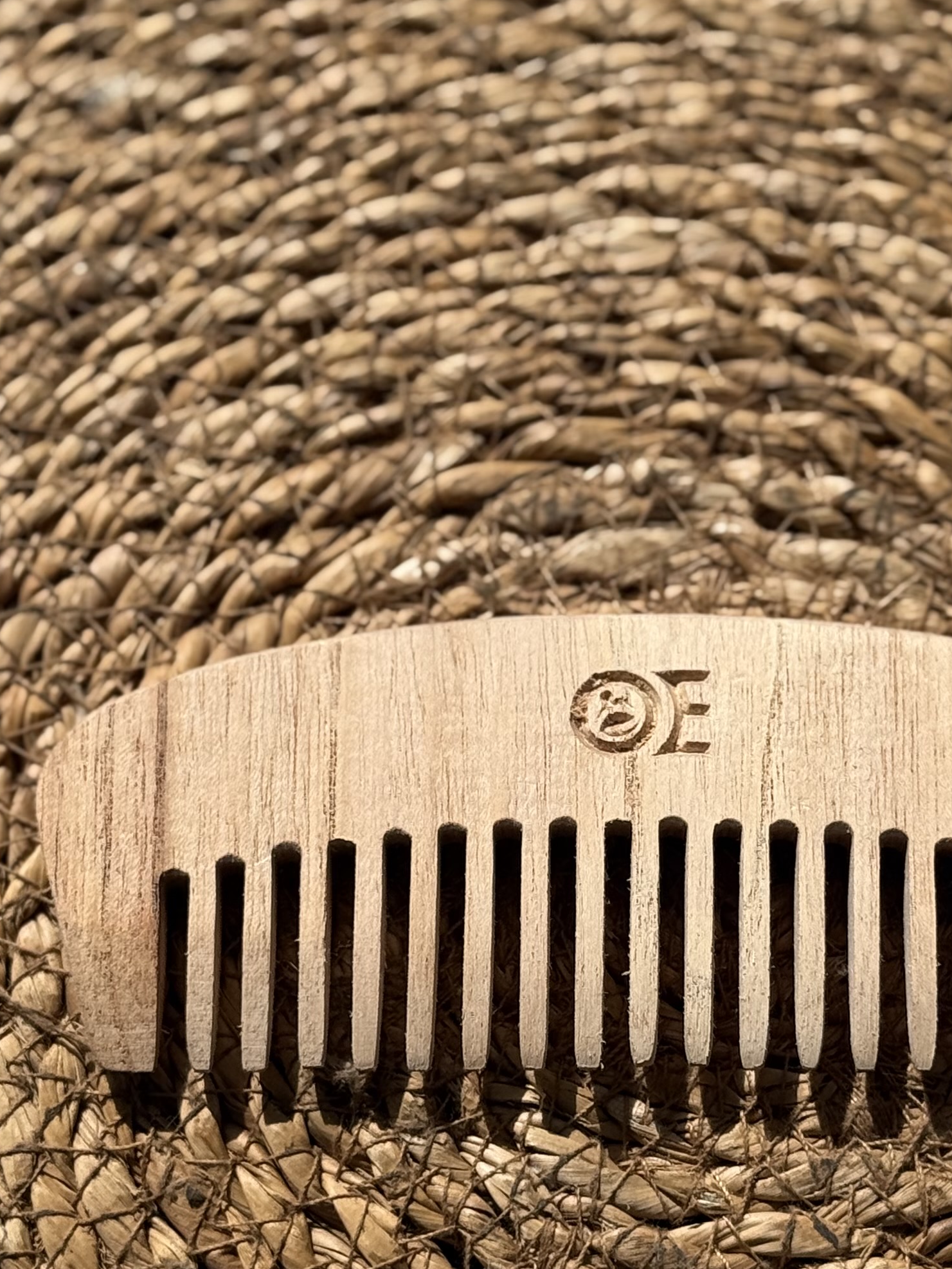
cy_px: 858
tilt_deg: -74.8
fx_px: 3594
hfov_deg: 15.1
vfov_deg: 20.0
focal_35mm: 98
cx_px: 603
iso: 64
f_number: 1.78
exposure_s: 1/8772
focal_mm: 6.76
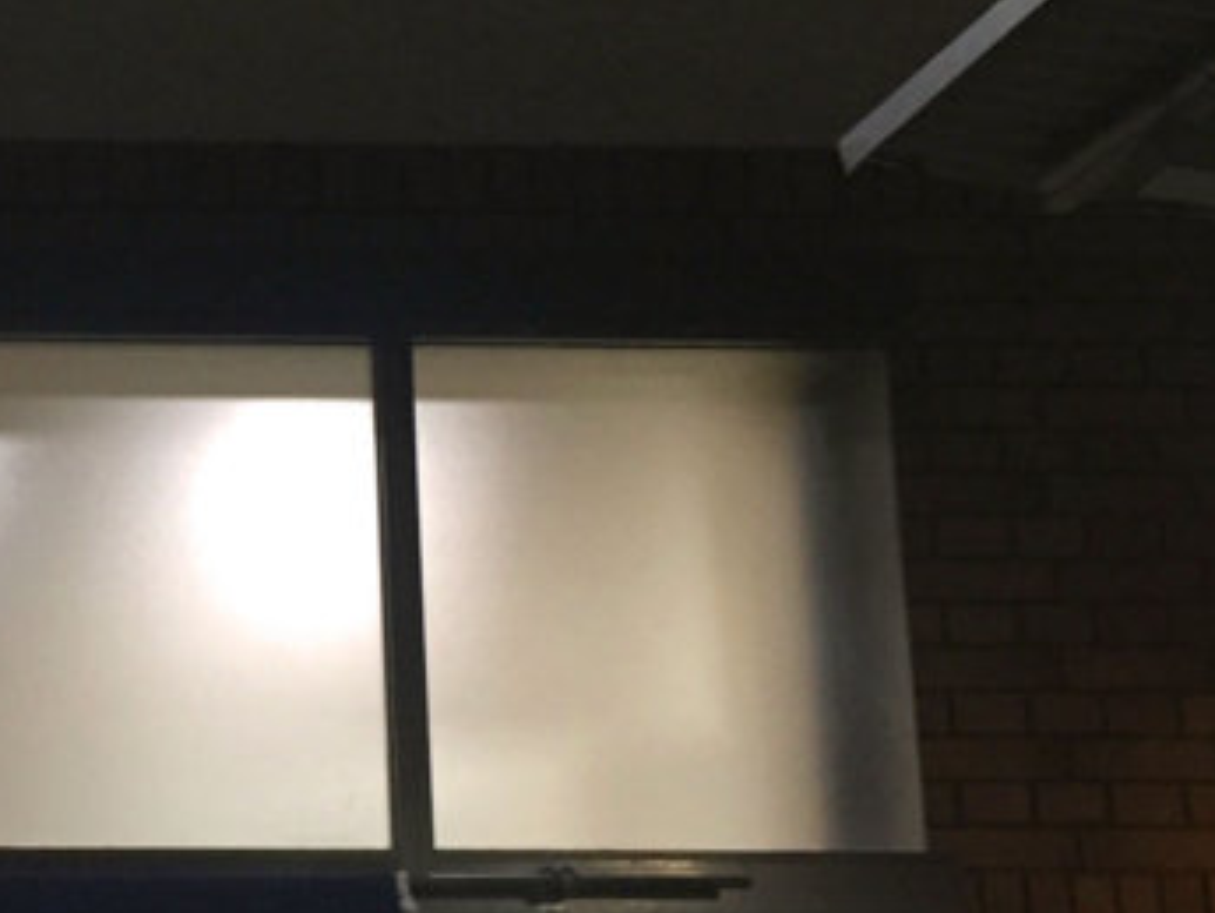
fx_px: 3020
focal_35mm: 86
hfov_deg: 21.5
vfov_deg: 17.2
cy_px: 557
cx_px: -158
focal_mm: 4.15
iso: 125
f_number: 2.2
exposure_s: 1/30
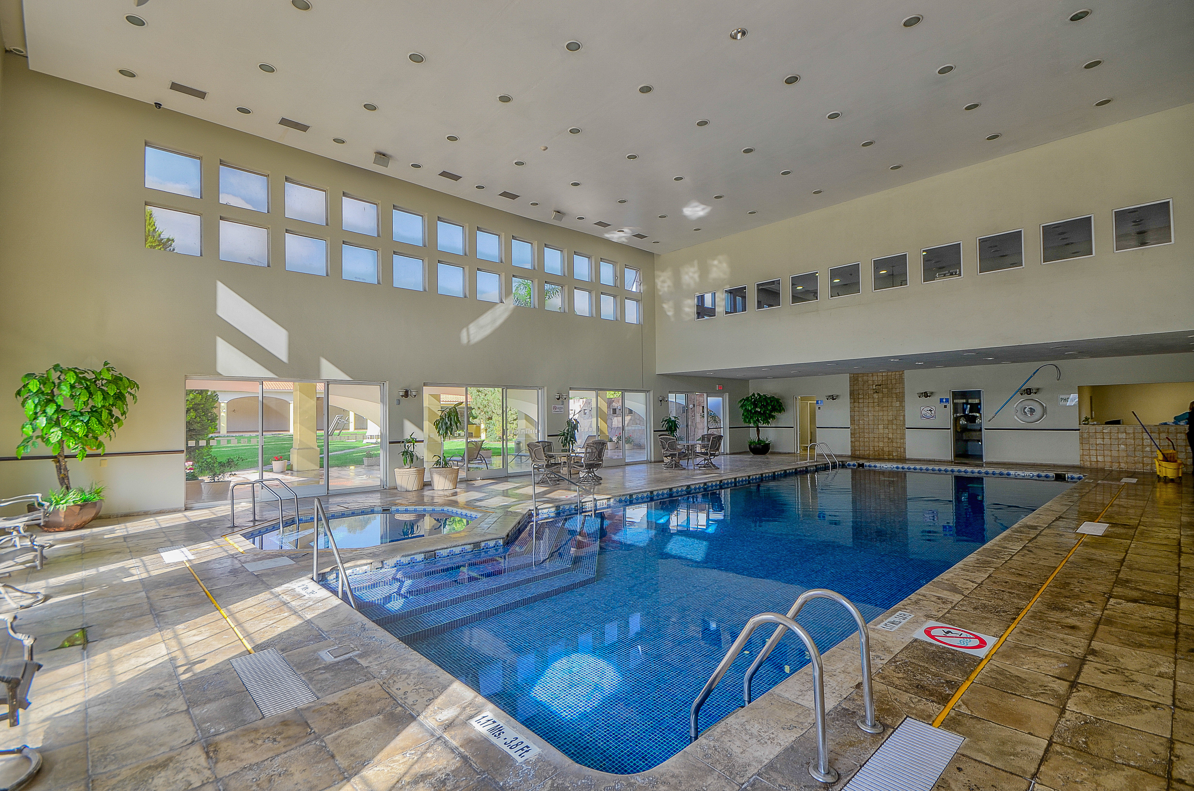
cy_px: 396
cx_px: 597
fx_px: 546
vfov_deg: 71.8
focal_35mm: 16
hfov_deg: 95.1
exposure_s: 1/20
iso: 125
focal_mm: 11
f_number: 8
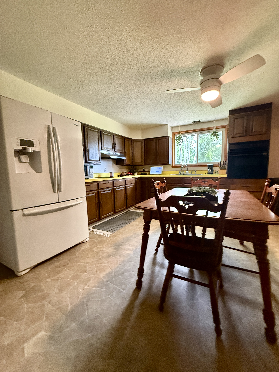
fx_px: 150
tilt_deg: -6.7
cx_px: 140
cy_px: 186
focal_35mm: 14
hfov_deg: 85.7
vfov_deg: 102.1
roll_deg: -0.9
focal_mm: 2.22
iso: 500
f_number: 2.2
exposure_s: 1/60
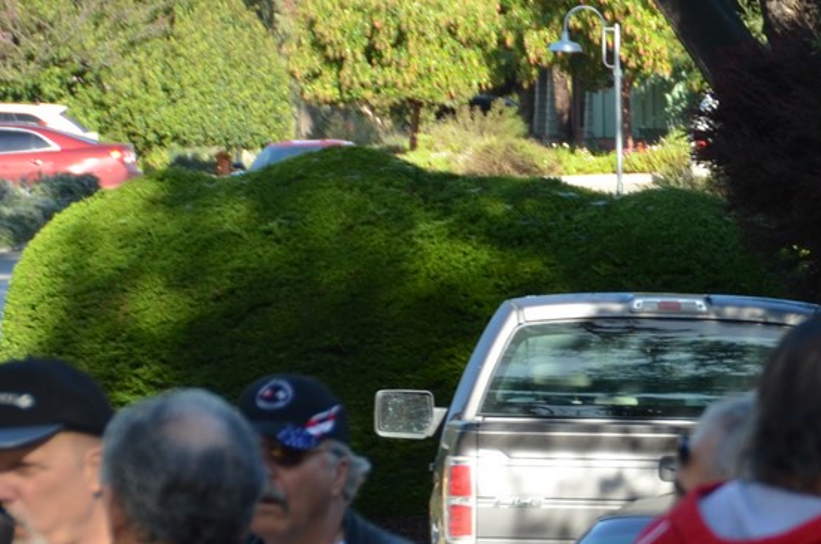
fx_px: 8922
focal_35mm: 392
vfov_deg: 3.5
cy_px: 638
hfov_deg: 5.2
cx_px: 1106
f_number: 7.1
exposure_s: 1/200
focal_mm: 90
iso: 200
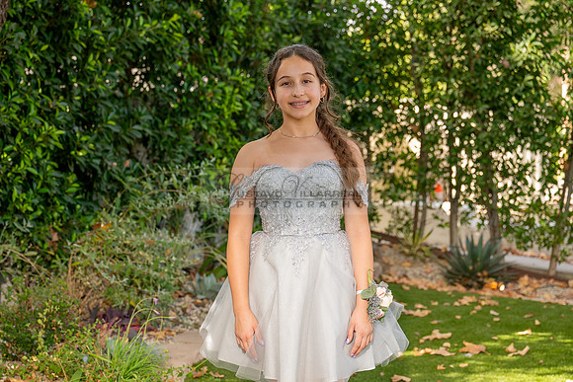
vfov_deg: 20.6
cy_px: 221
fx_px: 1052
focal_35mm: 66
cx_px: 252
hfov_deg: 30.4
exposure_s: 1/400
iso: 200
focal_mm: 57
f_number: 4
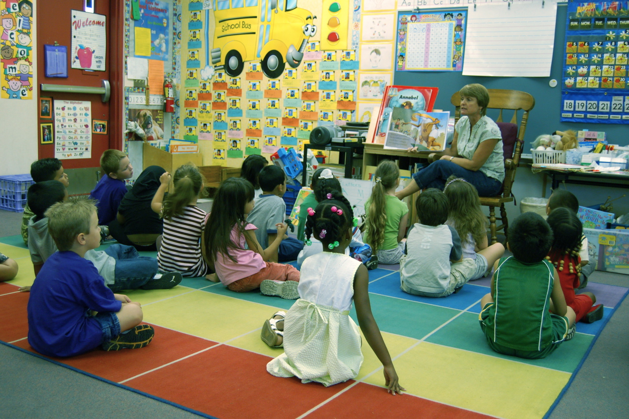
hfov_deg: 49.6
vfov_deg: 34.2
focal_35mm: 39
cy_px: 210
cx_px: 314
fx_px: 681
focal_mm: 26
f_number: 4
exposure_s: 1/50
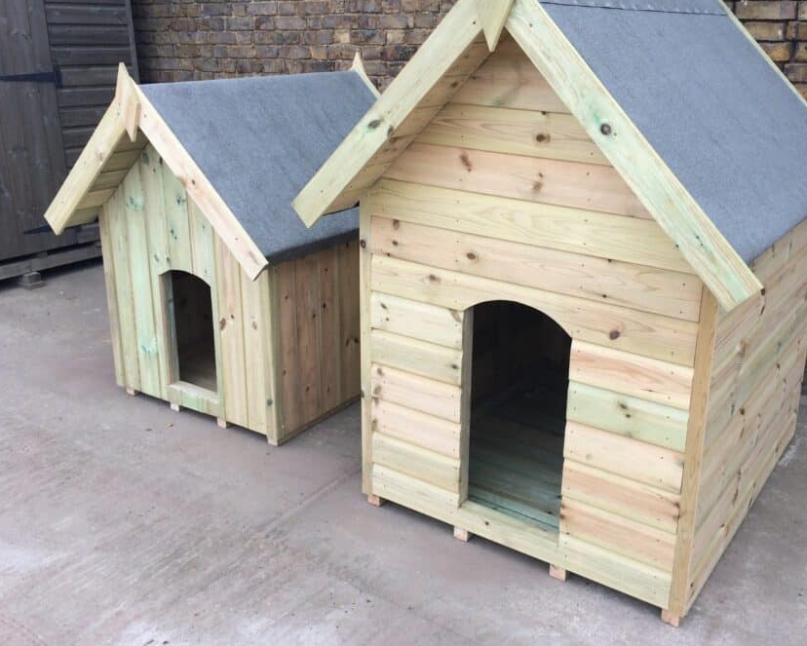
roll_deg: +0.7
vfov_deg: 42.2
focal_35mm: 35
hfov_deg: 51.3
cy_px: 283
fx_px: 836
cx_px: 461
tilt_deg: -18.1
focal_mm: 4.15
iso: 32
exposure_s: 1/383
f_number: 2.2
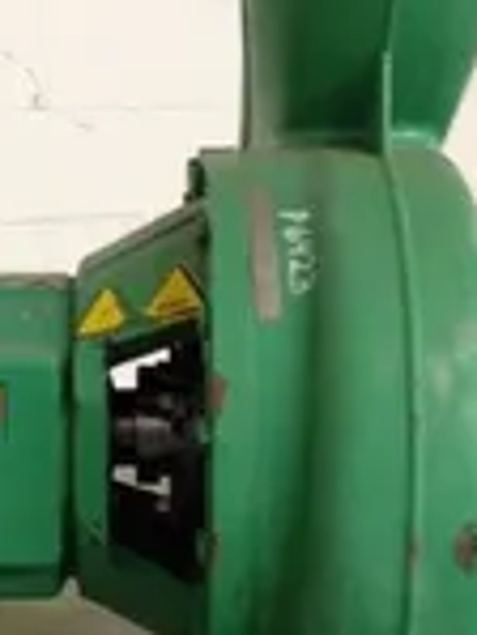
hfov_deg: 15.6
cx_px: 77
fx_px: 1725
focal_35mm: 94
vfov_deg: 20.7
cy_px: 443
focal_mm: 4.28
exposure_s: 1/20
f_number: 2.4
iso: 160
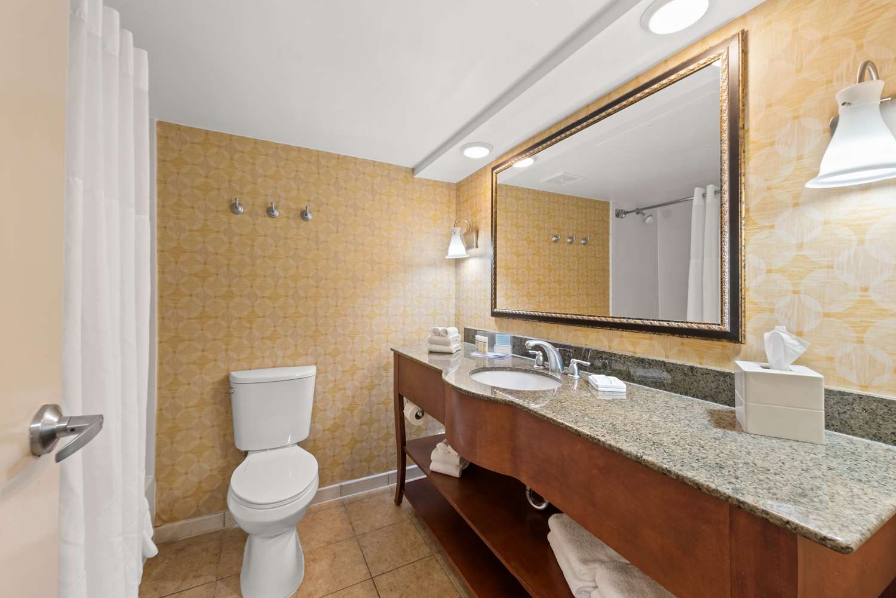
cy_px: 299
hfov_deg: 104.2
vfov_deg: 81.2
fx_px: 349
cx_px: 448
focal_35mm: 14
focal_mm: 14
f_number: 11
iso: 250
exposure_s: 1.6
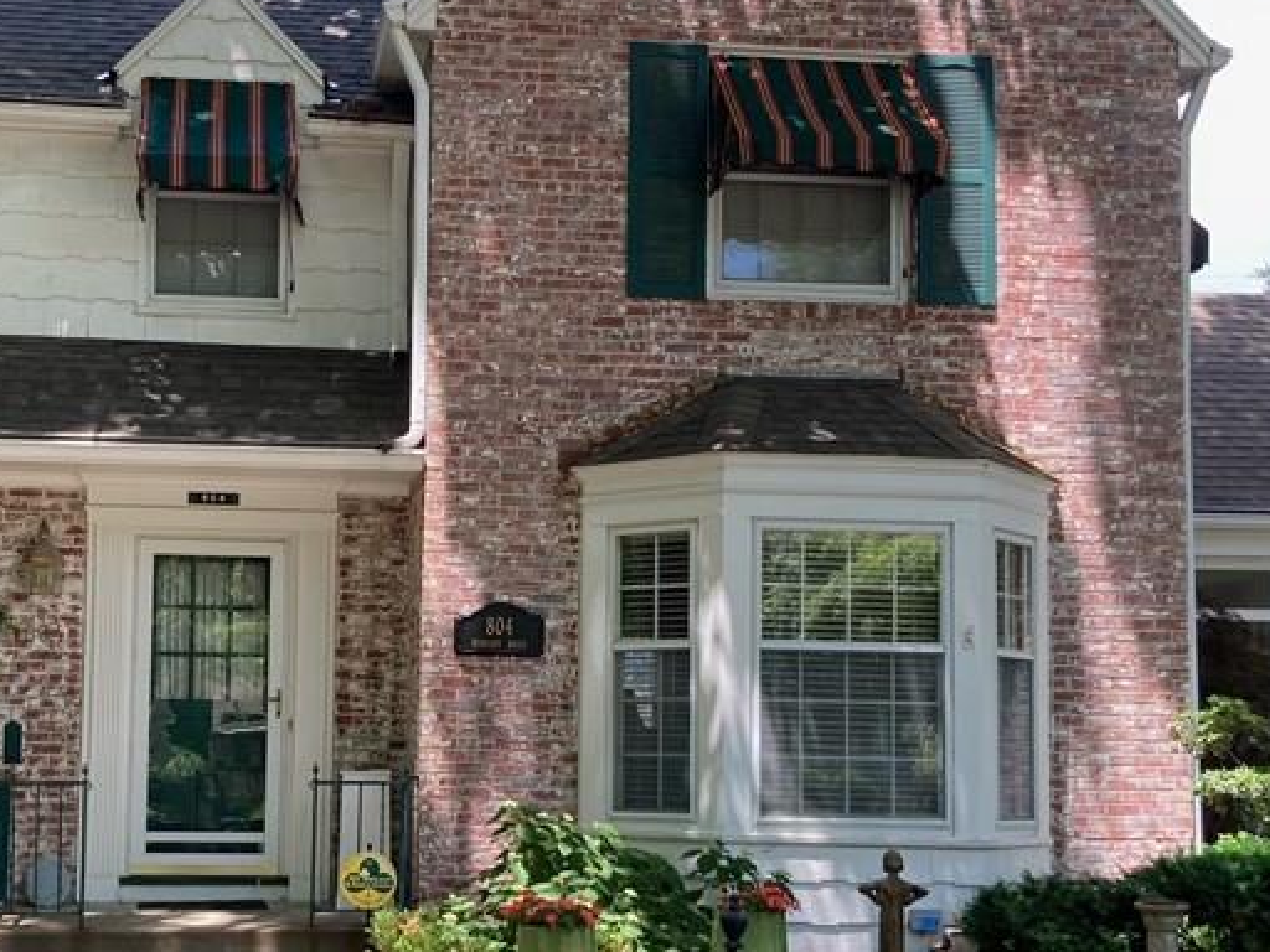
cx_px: 419
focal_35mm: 56
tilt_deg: +5.8
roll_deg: -0.7
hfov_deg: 34.0
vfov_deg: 26.0
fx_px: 2055
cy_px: 635
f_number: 1.8
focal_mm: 3.99
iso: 20
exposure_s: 1/166
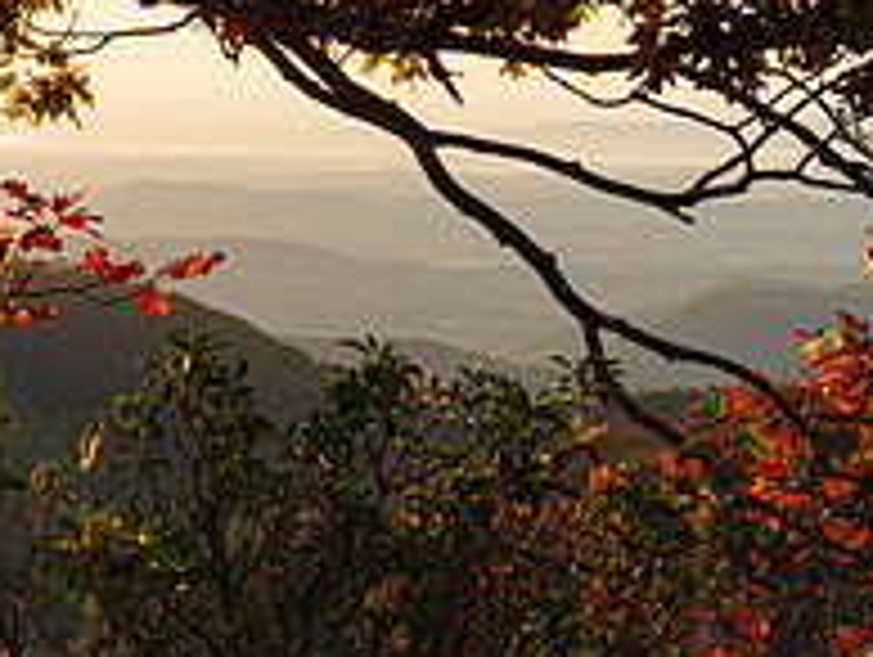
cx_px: -189
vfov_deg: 6.6
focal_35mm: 225
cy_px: 355
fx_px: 5681
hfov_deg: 8.7
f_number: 22
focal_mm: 75
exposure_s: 1/20
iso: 800
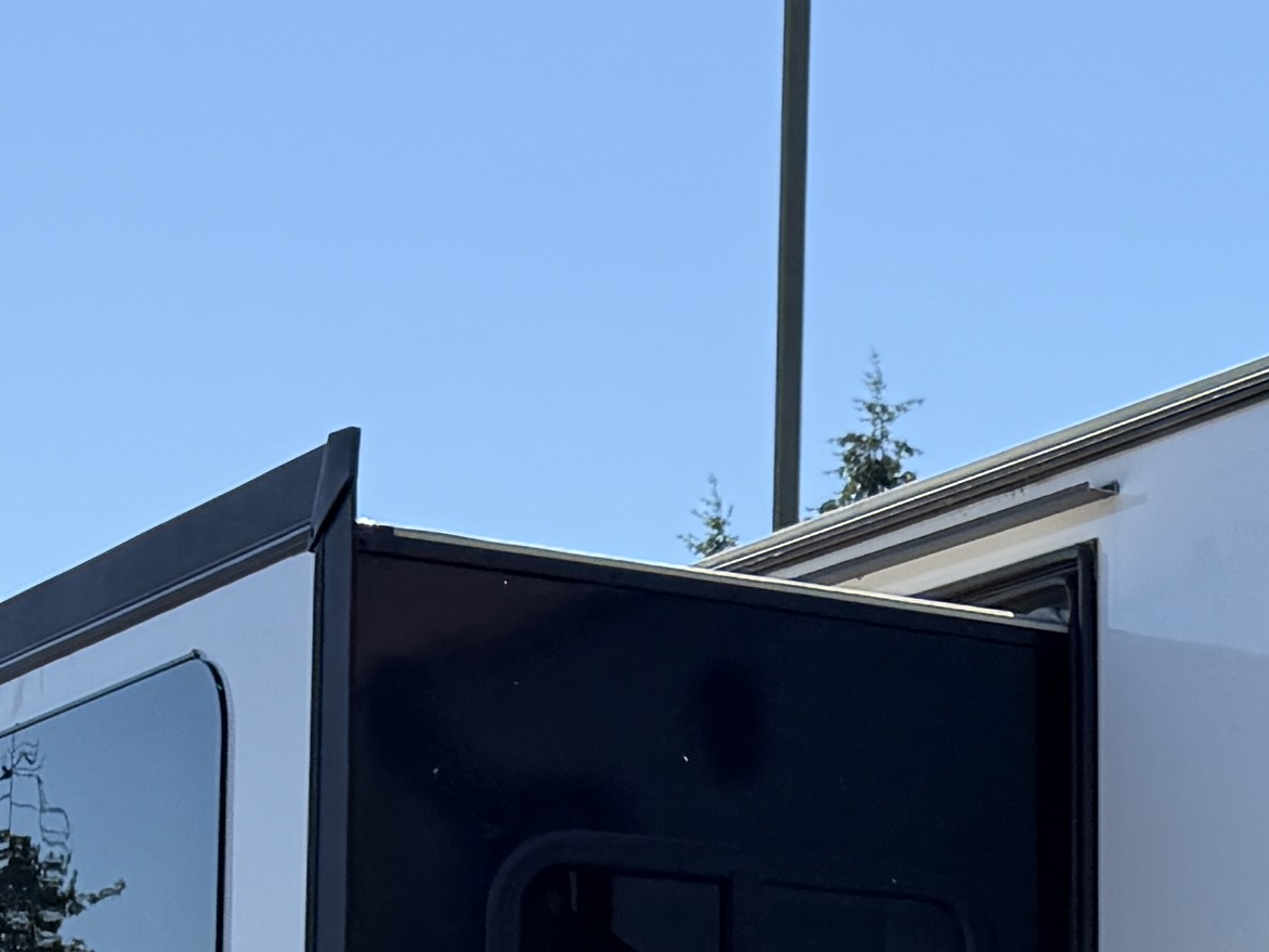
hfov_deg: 15.3
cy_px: 1369
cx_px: 2016
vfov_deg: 12.1
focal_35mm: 117
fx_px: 4289
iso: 80
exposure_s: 1/3145
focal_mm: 6.76
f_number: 1.78
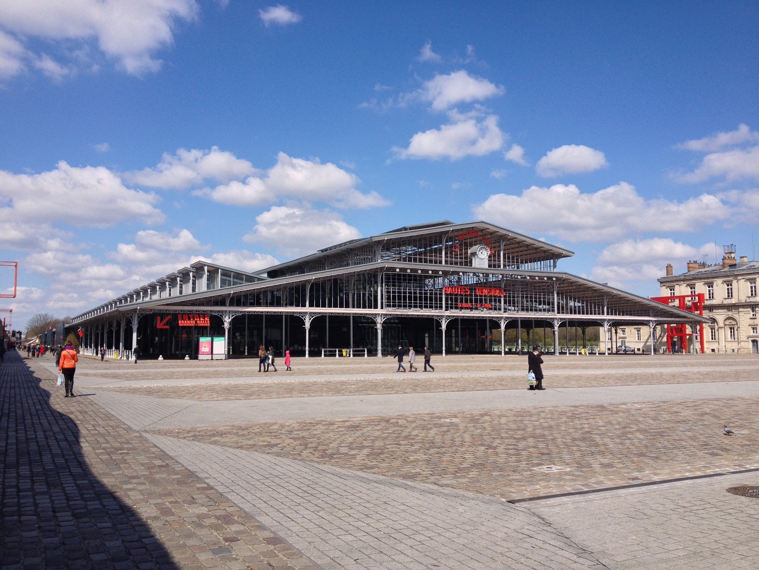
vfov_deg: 40.7
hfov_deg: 52.6
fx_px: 767
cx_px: 380
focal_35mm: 35
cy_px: 285
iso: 50
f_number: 2.4
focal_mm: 4.28
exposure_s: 1/2123
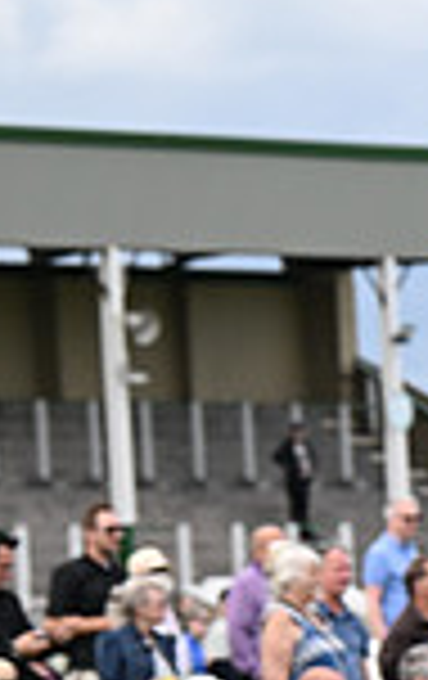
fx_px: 8712
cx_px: 1261
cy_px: 777
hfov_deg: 2.8
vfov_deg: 4.5
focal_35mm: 469
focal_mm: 120
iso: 400
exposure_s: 1/1000
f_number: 5.6
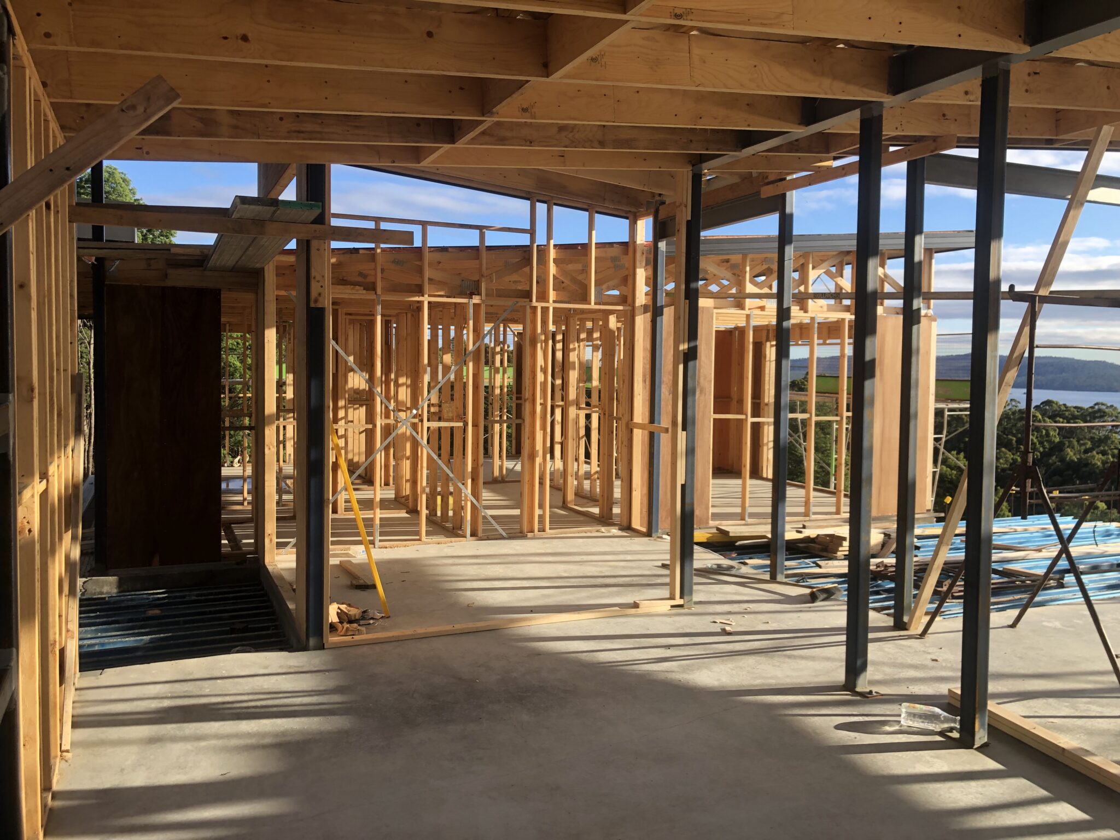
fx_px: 906
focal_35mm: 28
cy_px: 420
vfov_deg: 49.7
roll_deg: -0.7
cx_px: 560
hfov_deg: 63.4
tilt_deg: -2.9
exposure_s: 1/631
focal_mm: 4
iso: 20
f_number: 1.8
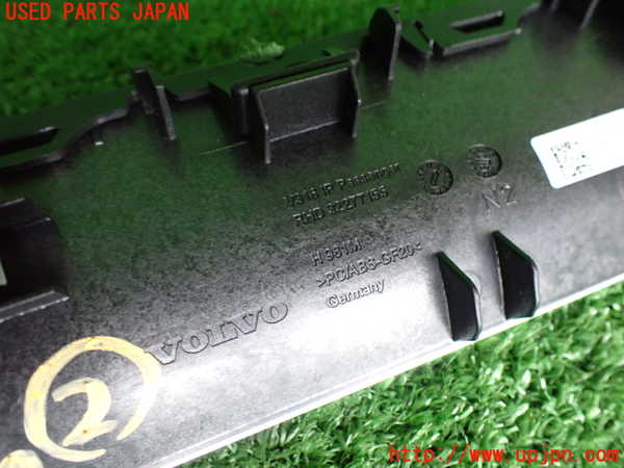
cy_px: 234
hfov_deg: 60.0
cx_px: 312
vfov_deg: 46.8
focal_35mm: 30
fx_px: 541
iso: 800
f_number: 2.3
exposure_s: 1/40
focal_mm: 5.4
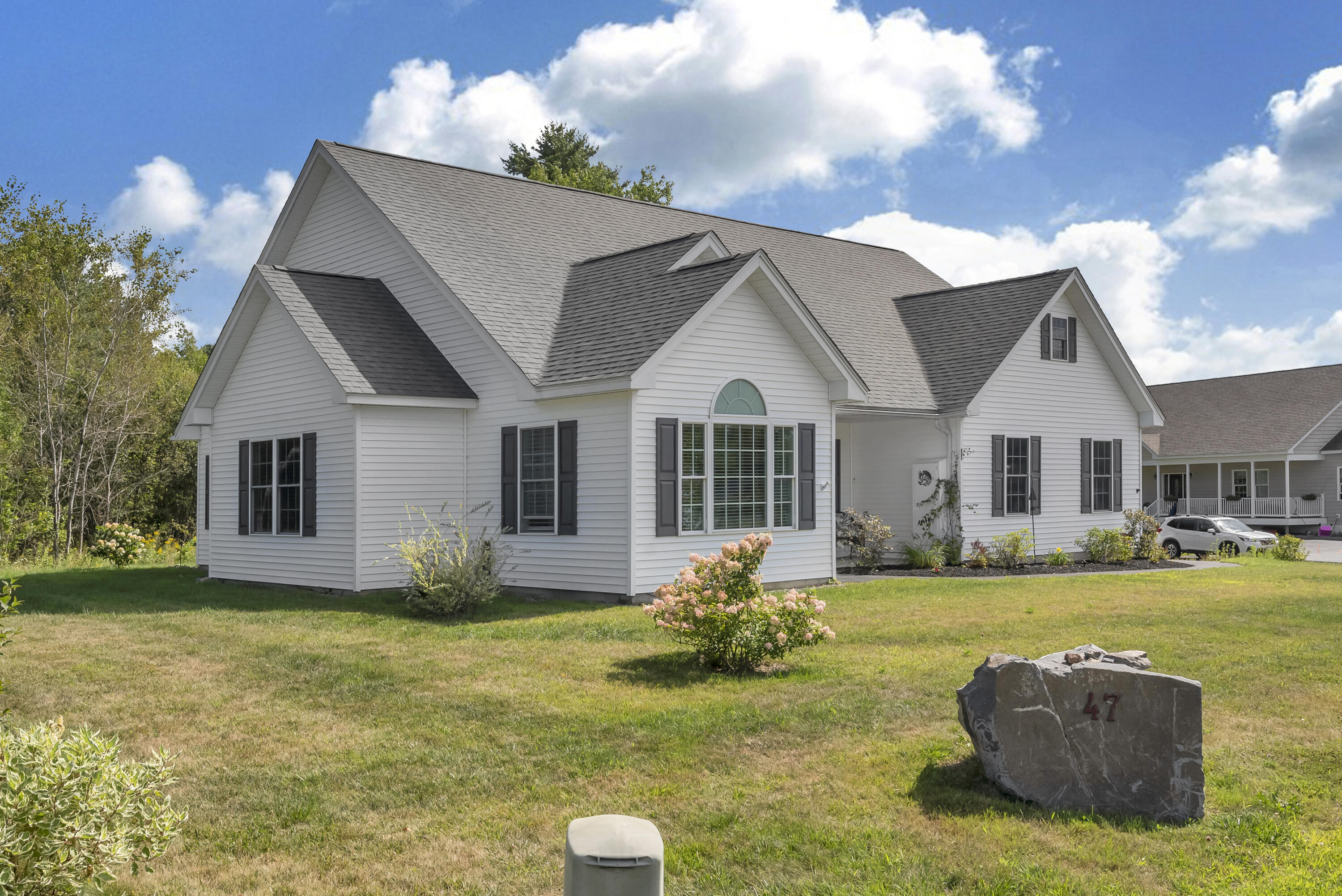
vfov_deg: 41.8
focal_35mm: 32
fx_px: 1175
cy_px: 448
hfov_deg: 59.5
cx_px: 671
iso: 320
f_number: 11
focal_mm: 31.5
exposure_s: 1/320
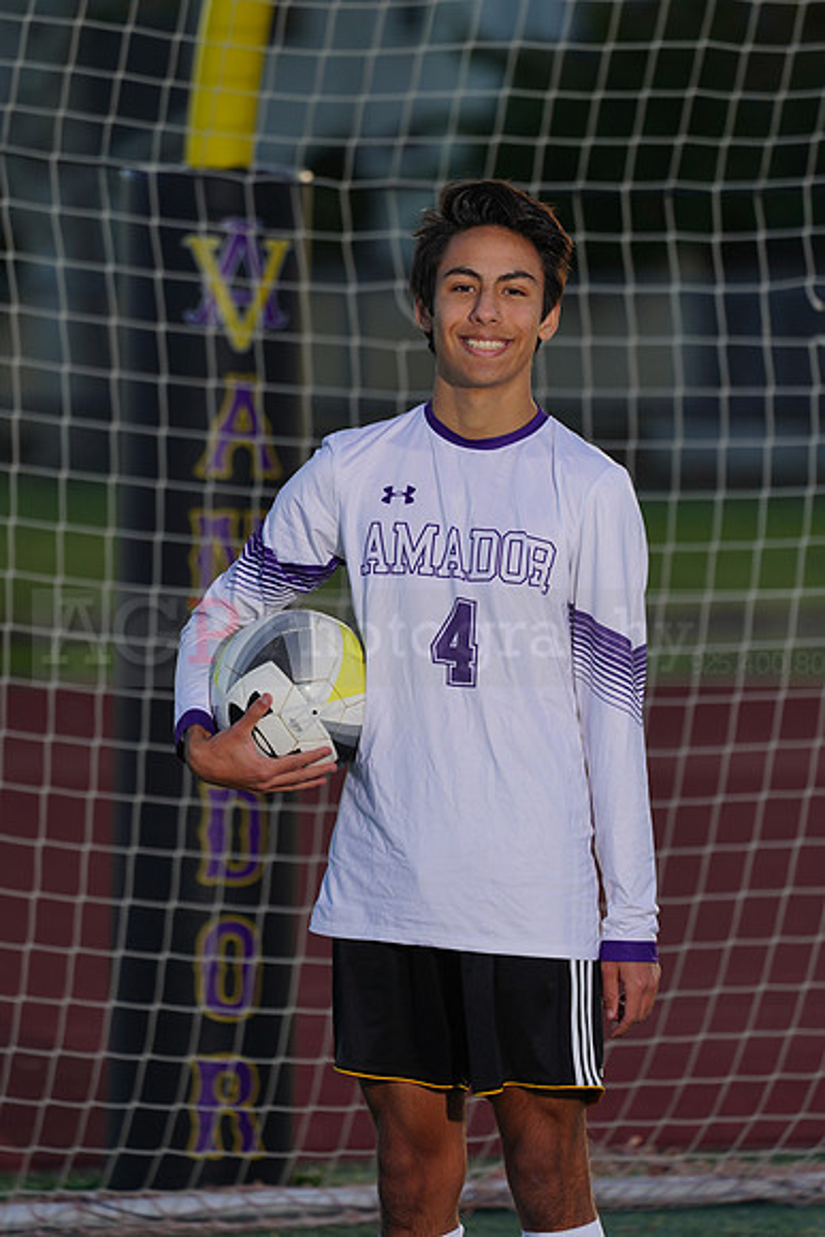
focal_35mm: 400
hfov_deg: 3.4
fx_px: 13741
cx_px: 412
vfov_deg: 5.2
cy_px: 618
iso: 100
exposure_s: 1/200
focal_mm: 400
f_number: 8
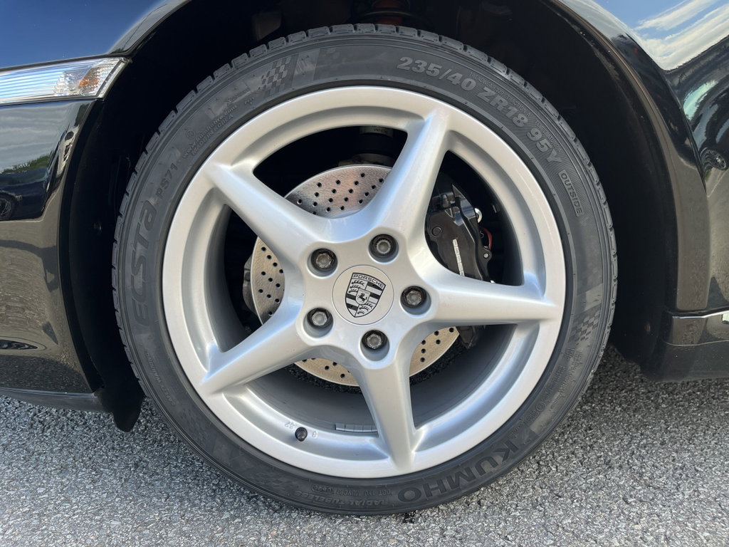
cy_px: 274
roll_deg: +0.5
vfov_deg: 53.1
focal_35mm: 26
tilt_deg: -10.7
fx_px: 548
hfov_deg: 67.3
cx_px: 364
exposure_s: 1/378
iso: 50
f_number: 1.6
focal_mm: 5.1
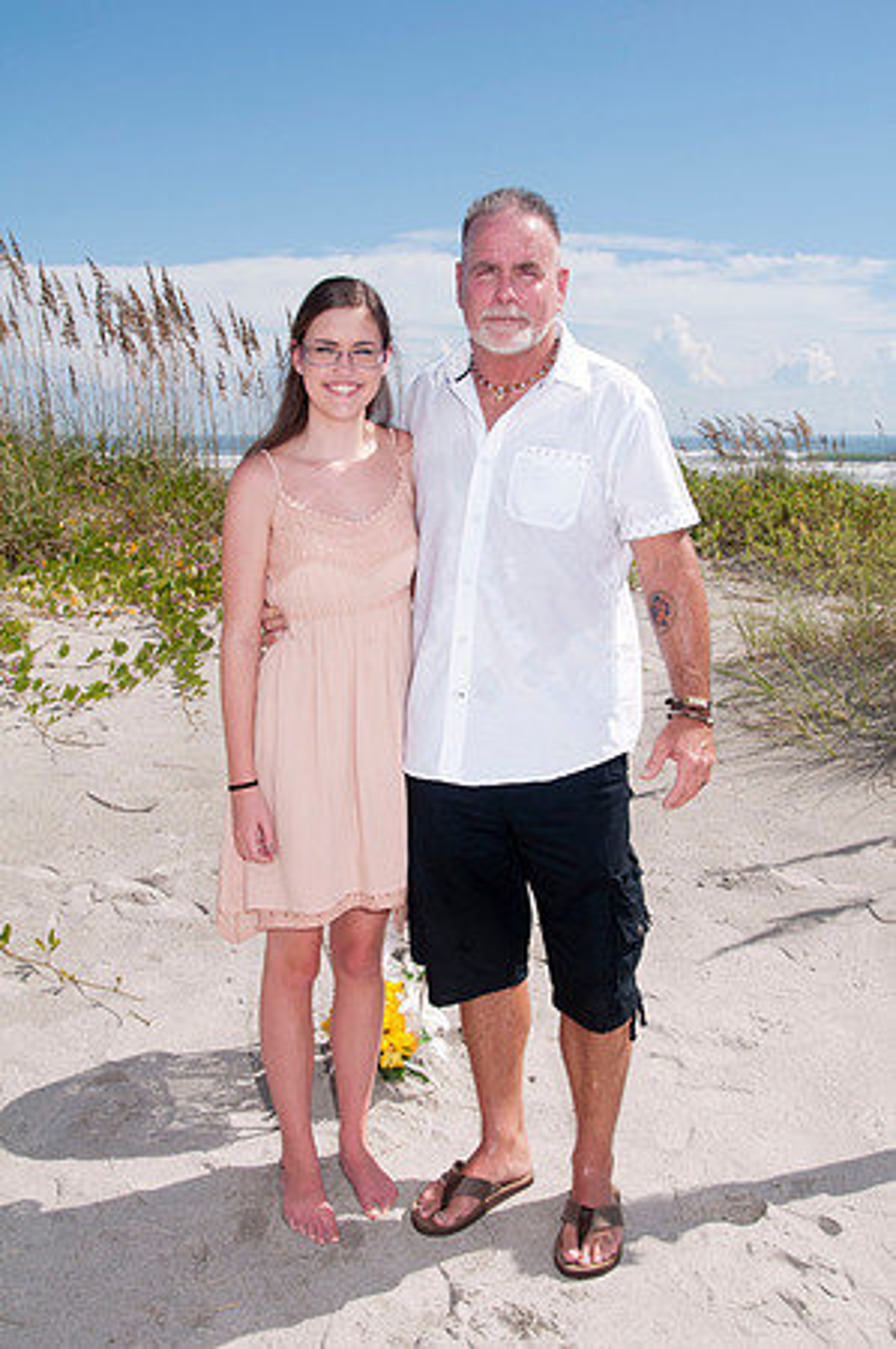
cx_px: 448
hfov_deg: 34.1
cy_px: 674
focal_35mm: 39
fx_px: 1459
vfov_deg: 49.6
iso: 100
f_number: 11
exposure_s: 1/250
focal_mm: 26
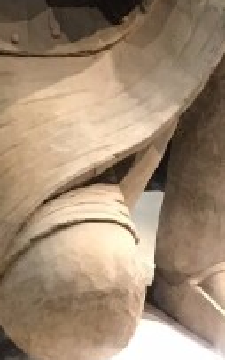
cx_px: 110
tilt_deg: -6.0
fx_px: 1382
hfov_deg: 9.3
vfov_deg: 14.4
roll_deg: -10.0
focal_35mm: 141
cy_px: -68
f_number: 2.2
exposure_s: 1/33
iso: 200
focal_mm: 4.15
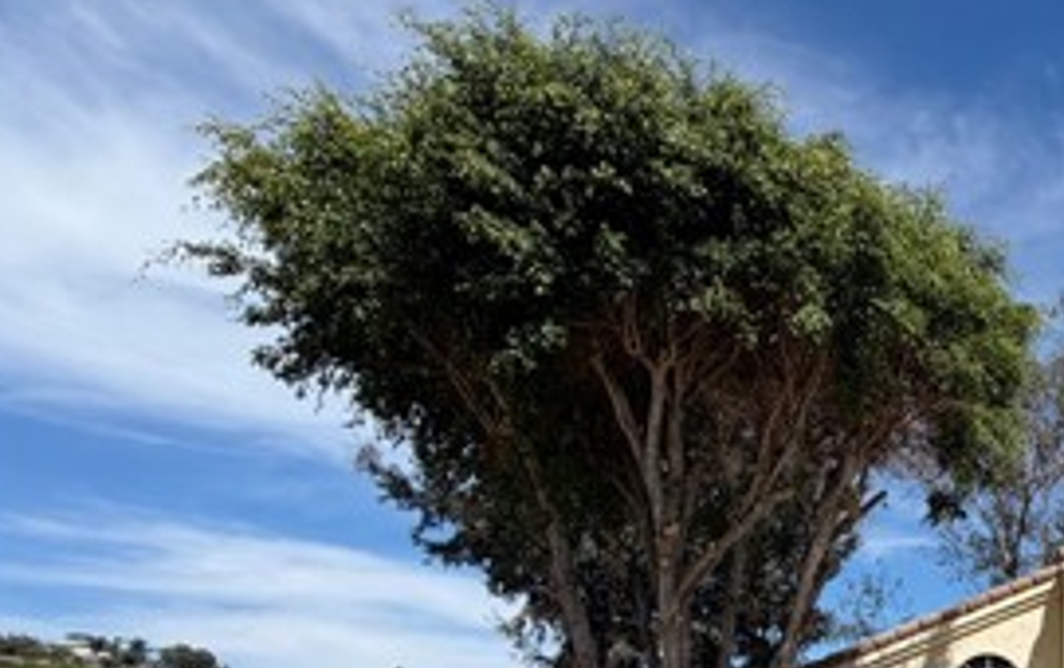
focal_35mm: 35
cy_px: 735
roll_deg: +0.2
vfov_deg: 32.1
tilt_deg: +5.5
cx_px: 1229
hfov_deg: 41.2
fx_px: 1016
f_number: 2.2
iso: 20
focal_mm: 2.22
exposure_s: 1/1068
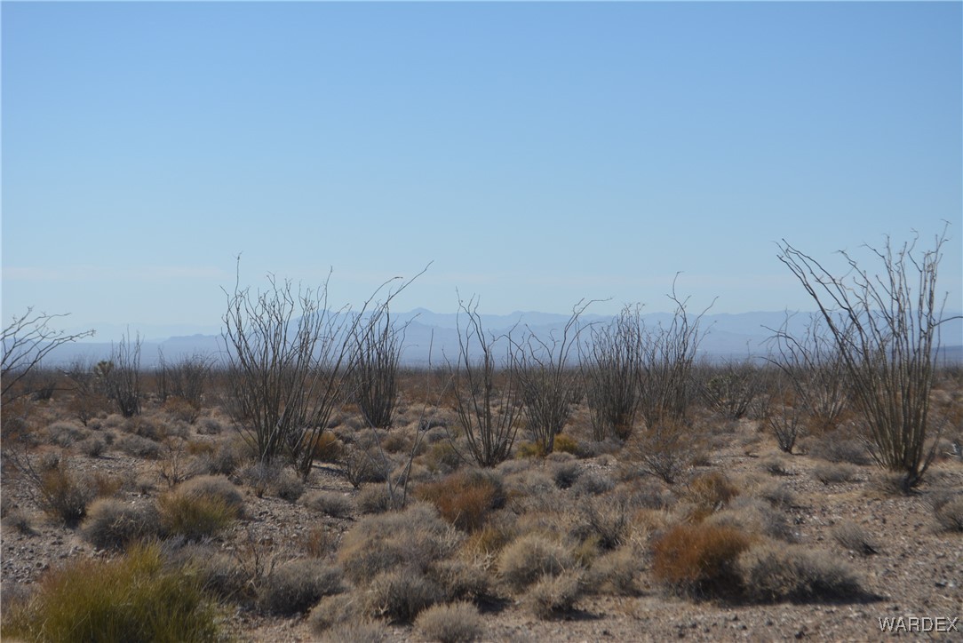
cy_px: 322
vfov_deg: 16.6
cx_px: 482
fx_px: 2208
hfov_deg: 24.6
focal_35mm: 82
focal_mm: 55
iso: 400
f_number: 8
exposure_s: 1/2000
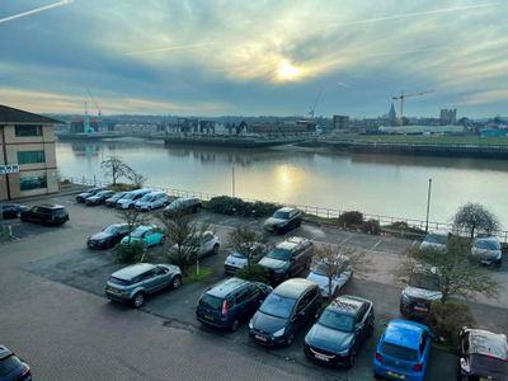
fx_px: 382
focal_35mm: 26
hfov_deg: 67.3
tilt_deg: -8.8
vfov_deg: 53.1
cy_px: 190
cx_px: 254
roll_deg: +0.1
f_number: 1.6
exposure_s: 1/1033
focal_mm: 4.2
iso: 32
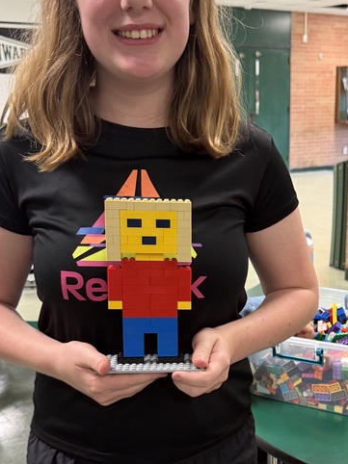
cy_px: 334
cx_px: 252
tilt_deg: -17.3
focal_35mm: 51
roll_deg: -0.3
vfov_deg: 36.8
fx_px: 684
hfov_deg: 28.2
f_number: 1.78
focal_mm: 6.76
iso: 320
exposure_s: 1/60
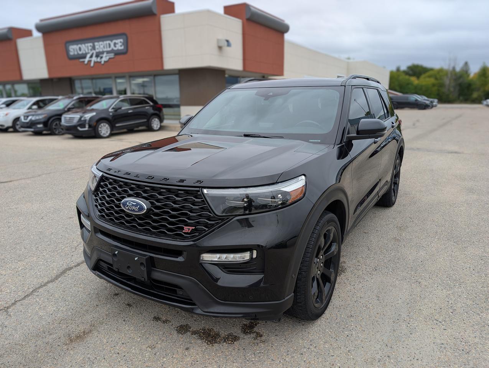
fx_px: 340
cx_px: 244
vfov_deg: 56.9
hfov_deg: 71.5
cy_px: 184
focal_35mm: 24
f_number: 1.68
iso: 21
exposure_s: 1/179
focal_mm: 6.9
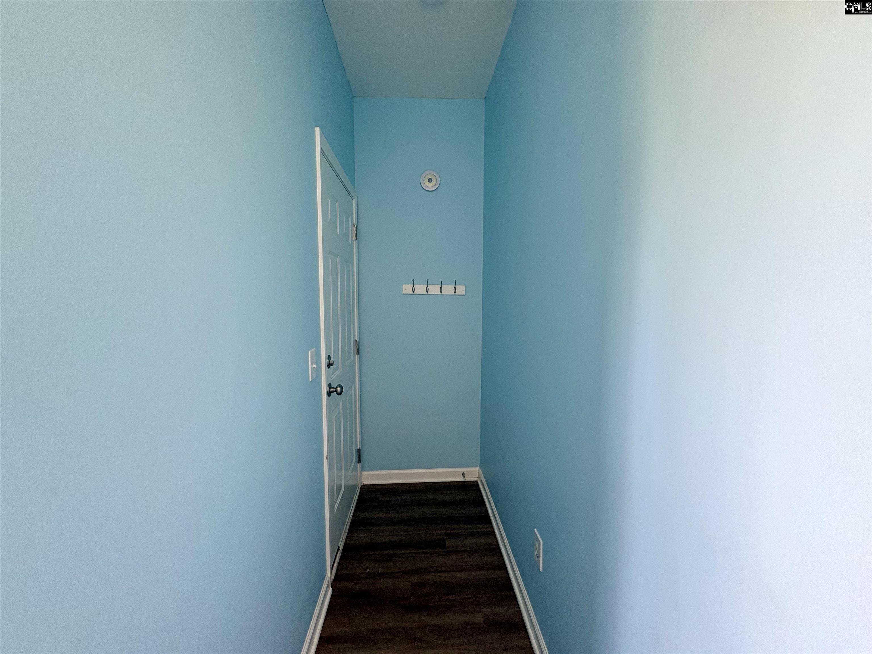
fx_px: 353
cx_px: 436
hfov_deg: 102.1
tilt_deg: -3.3
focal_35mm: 14
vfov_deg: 85.7
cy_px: 327
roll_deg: +1.2
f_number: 2.2
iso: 160
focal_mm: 2.22
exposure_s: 1/99
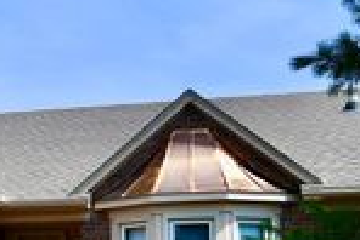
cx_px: -29
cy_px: 210
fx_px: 911
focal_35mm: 91
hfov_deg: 21.3
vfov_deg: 14.9
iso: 100
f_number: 9
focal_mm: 18
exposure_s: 1/320
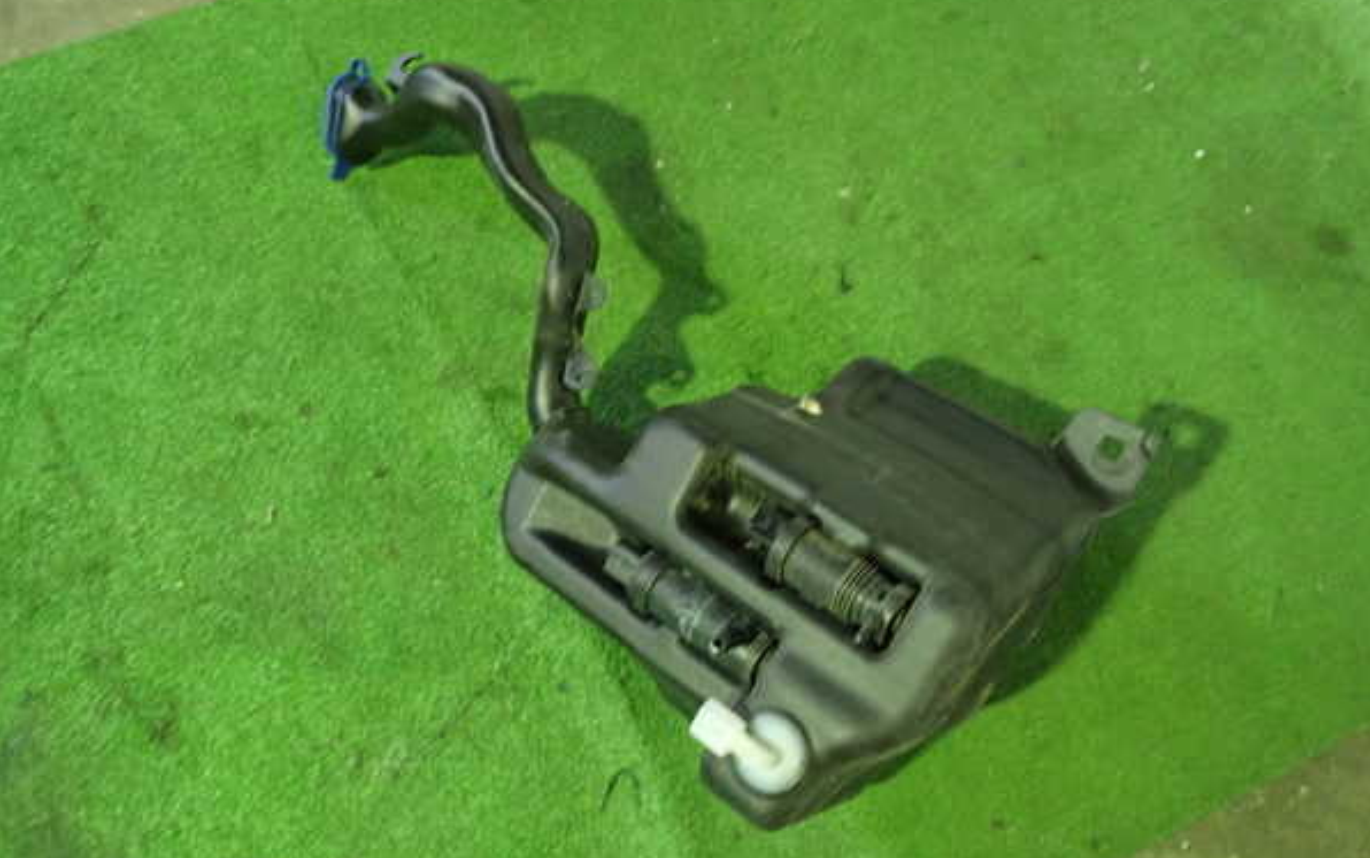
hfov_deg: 59.6
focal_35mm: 32
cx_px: 685
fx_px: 1195
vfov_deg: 39.5
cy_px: 446
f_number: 2.3
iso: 800
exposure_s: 1/30
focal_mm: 5.4
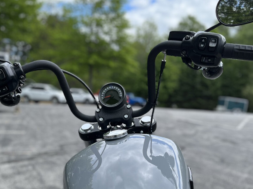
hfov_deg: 42.0
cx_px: 109
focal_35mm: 45
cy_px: 149
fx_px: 329
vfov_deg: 31.4
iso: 50
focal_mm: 5.1
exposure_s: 1/1458
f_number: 1.6
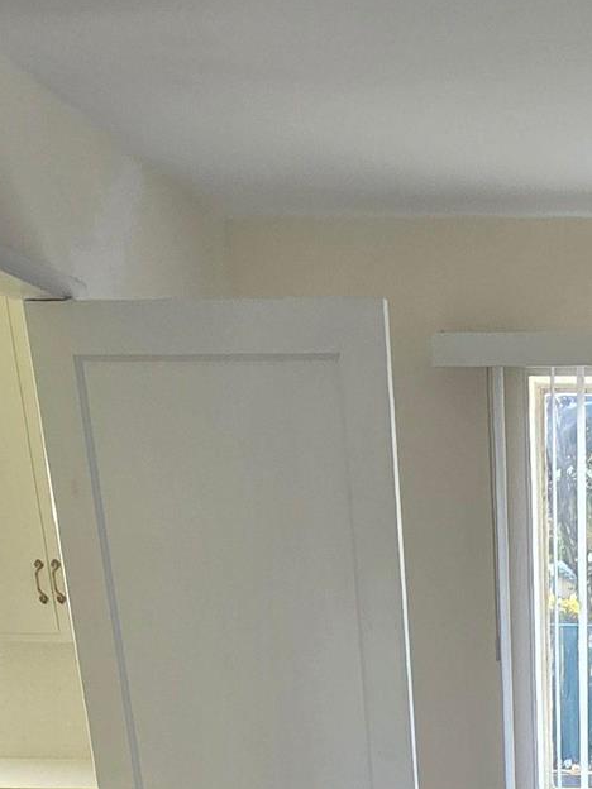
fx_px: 1095
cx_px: 658
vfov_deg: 29.6
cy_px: 1085
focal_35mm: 48
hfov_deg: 27.6
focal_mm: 2.2
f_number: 2.2
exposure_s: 1/60
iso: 125
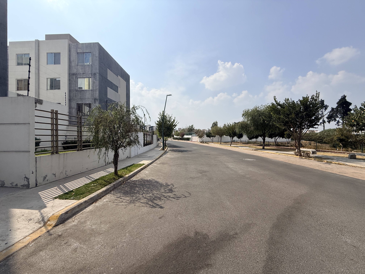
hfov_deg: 102.1
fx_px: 148
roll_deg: +0.2
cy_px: 137
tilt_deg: -0.1
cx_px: 182
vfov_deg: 85.7
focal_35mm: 14
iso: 50
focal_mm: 2.22
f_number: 2.2
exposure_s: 1/4762
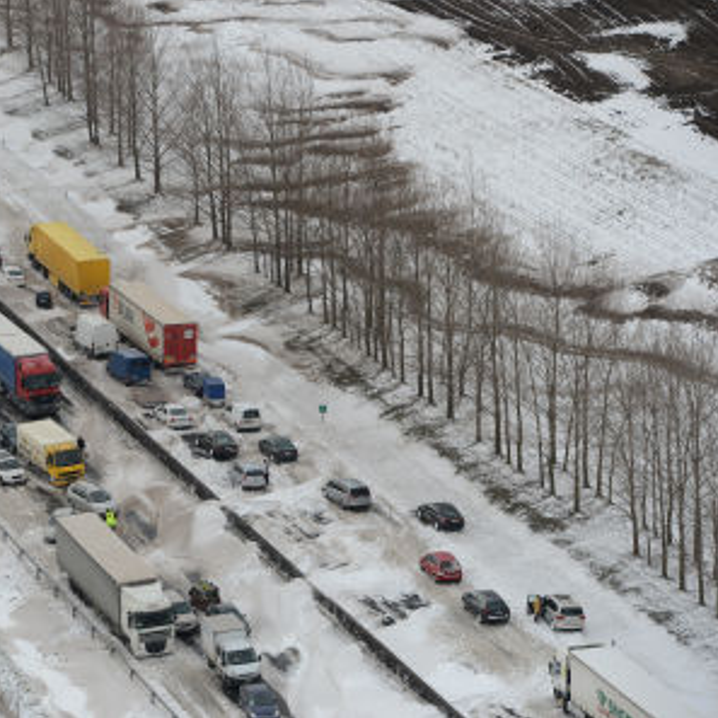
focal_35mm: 174
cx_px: 186
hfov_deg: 10.0
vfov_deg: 10.0
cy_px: 358
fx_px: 4083
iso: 400
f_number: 5
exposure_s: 1/2500
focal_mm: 135
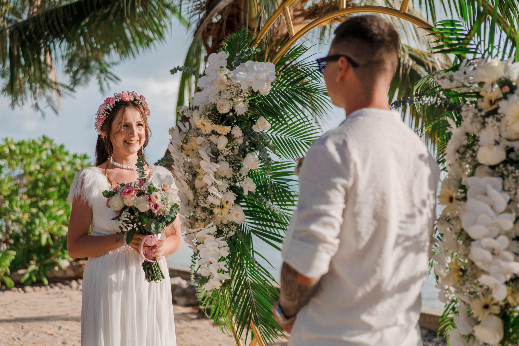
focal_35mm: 51
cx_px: 255
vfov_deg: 26.5
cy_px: 174
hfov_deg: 38.9
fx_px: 735
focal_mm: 50
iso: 320
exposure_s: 1/3200
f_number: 2.2
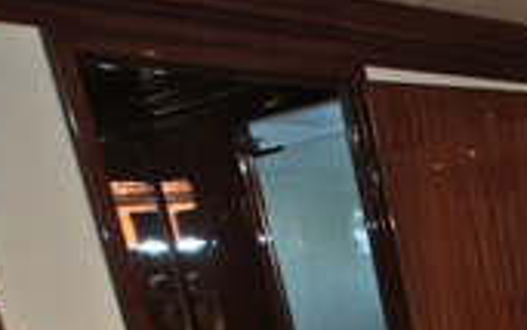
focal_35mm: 63
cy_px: 529
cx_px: 894
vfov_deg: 17.9
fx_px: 904
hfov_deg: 22.6
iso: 500
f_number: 4.5
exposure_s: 1/60
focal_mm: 11
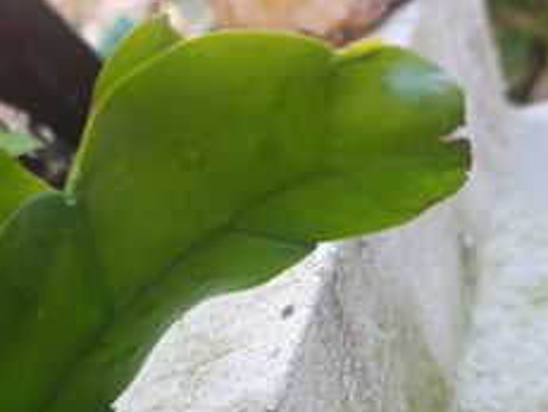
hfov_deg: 32.1
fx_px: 951
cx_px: 219
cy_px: 405
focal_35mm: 60
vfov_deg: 23.5
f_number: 1.6
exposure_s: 1/120
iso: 500
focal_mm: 6.14
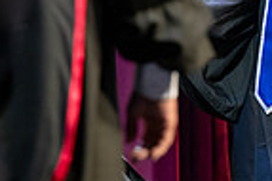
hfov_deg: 5.4
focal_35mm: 385
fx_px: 2906
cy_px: -50
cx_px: 224
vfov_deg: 3.6
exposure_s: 1/200
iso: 400
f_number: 2.8
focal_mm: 95
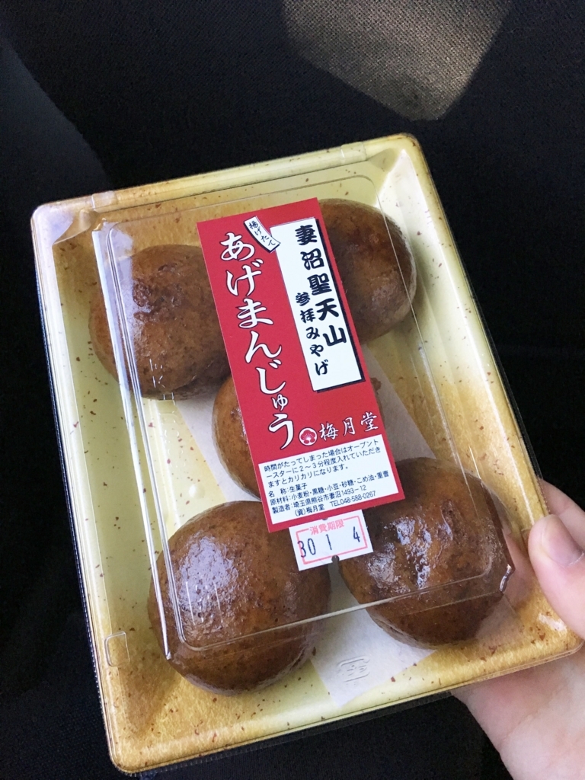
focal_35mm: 29
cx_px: 292
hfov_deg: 48.2
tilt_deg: -49.0
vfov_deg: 61.7
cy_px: 390
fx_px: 653
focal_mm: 4.15
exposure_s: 1/30
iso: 200
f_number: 2.2
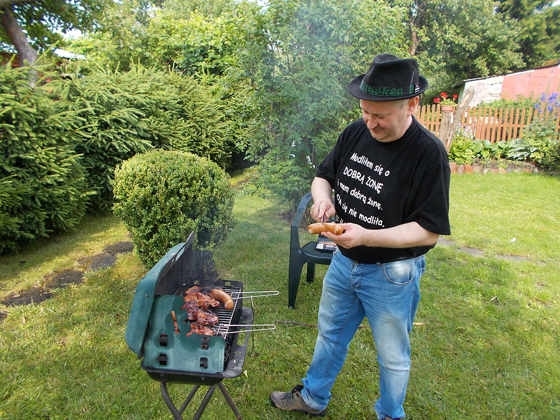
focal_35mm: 26
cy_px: 210
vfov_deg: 53.1
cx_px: 280
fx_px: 421
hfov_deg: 67.3
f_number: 3.2
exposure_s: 1/125
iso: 80
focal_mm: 4.6
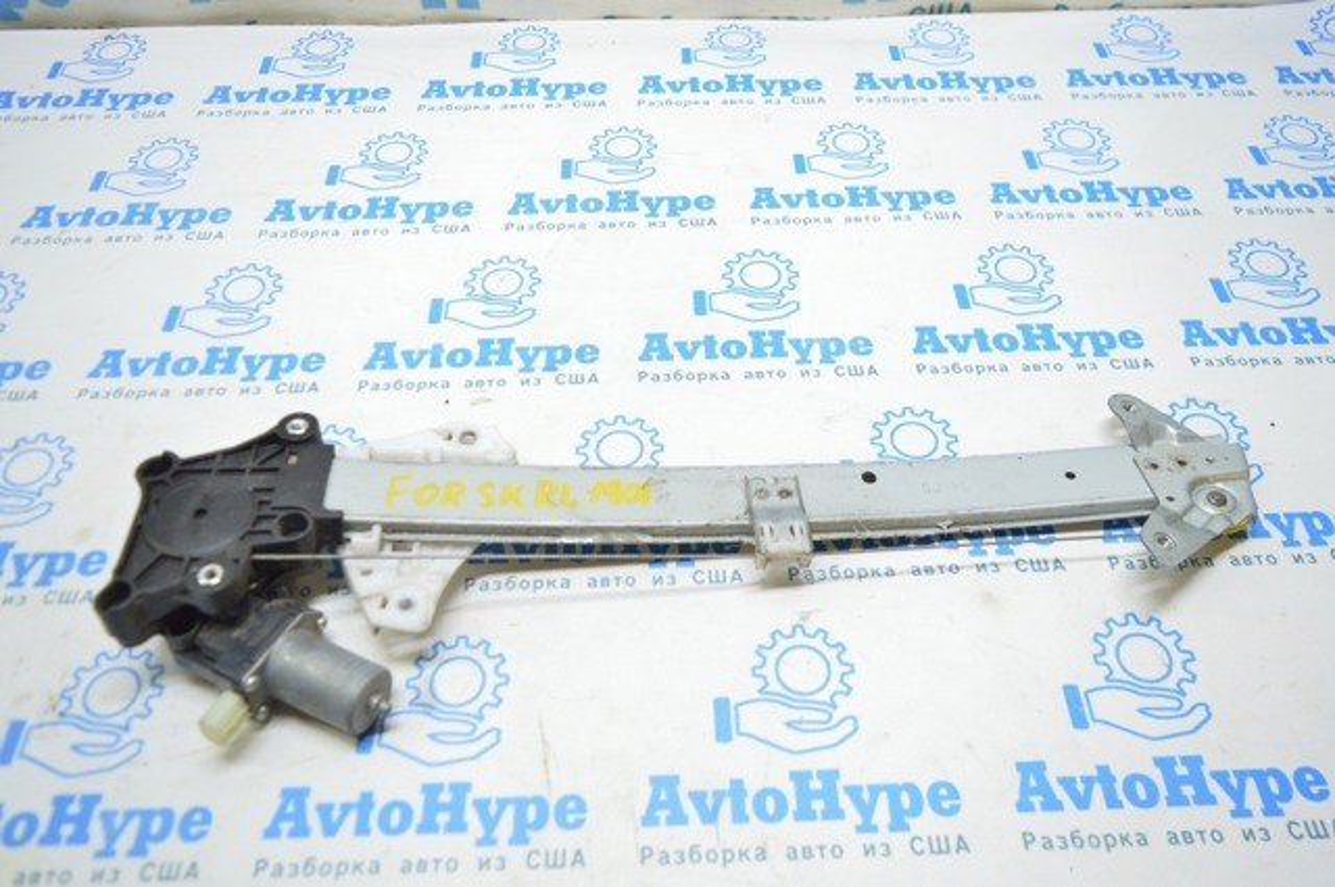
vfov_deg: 47.8
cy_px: 444
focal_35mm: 27
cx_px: 668
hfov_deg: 67.4
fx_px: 1000
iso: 400
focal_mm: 18
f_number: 3.5
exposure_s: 1/40
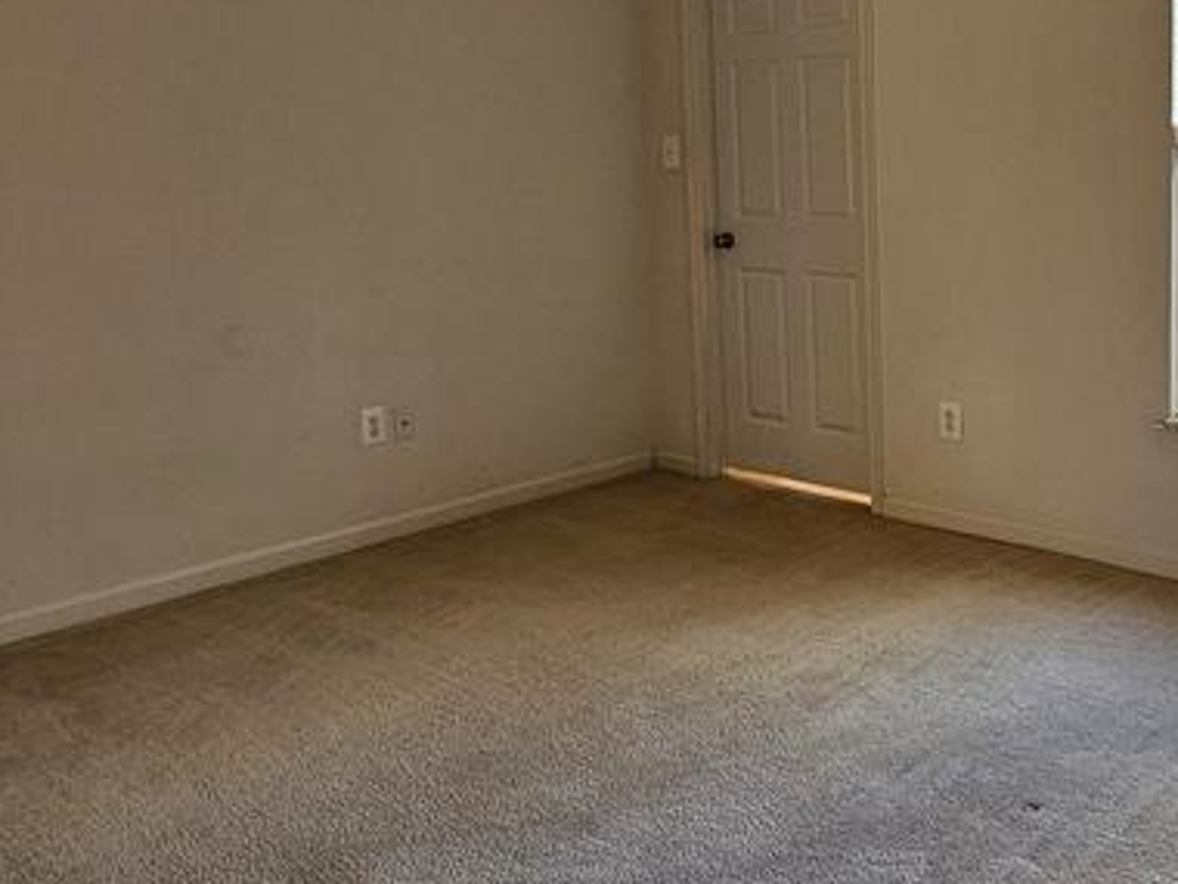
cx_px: 790
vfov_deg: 39.9
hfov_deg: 51.6
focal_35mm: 35
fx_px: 1191
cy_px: 257
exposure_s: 1/60
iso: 80
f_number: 2.2
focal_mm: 2.2
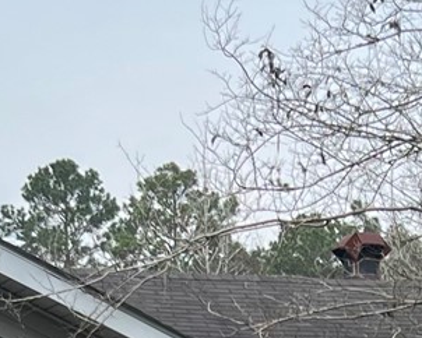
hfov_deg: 11.2
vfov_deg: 8.5
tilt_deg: -5.7
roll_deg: +1.3
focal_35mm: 172
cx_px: 253
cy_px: 704
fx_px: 2150
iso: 50
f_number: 1.5
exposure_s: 1/827
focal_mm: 5.7
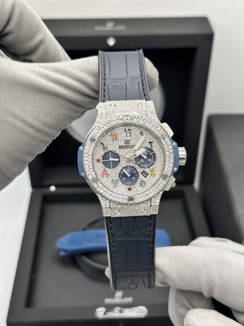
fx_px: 451
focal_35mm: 48
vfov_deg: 39.7
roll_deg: +0.1
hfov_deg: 30.3
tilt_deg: -31.2
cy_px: 163
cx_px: 122
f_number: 1.78
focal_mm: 6.86
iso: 80
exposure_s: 1/100
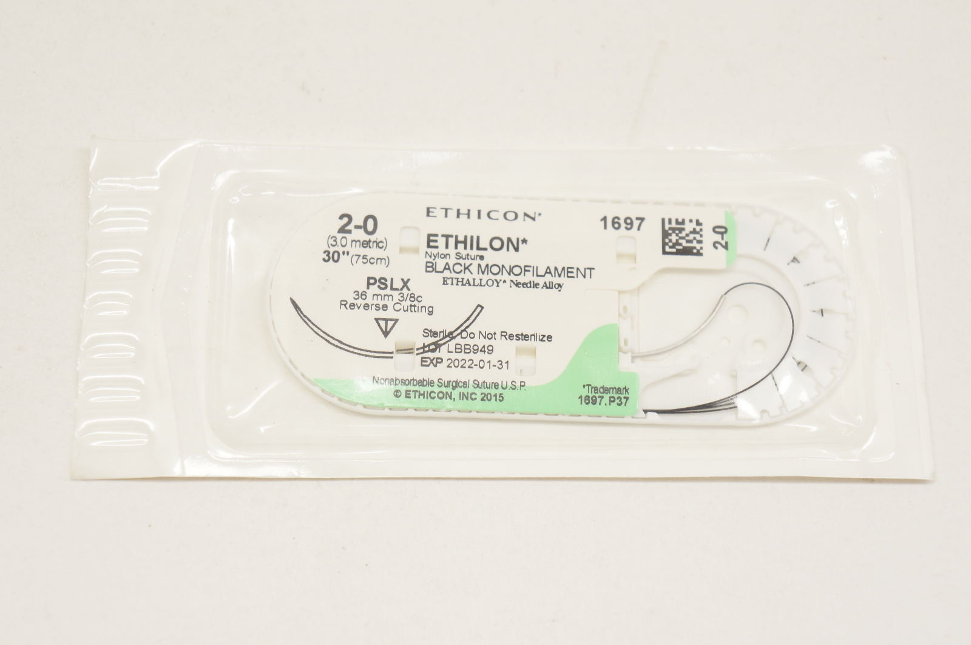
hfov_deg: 28.7
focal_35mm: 70
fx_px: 1899
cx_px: 486
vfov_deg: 19.3
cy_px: 322
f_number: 6.3
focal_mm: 47
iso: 400
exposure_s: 1/80
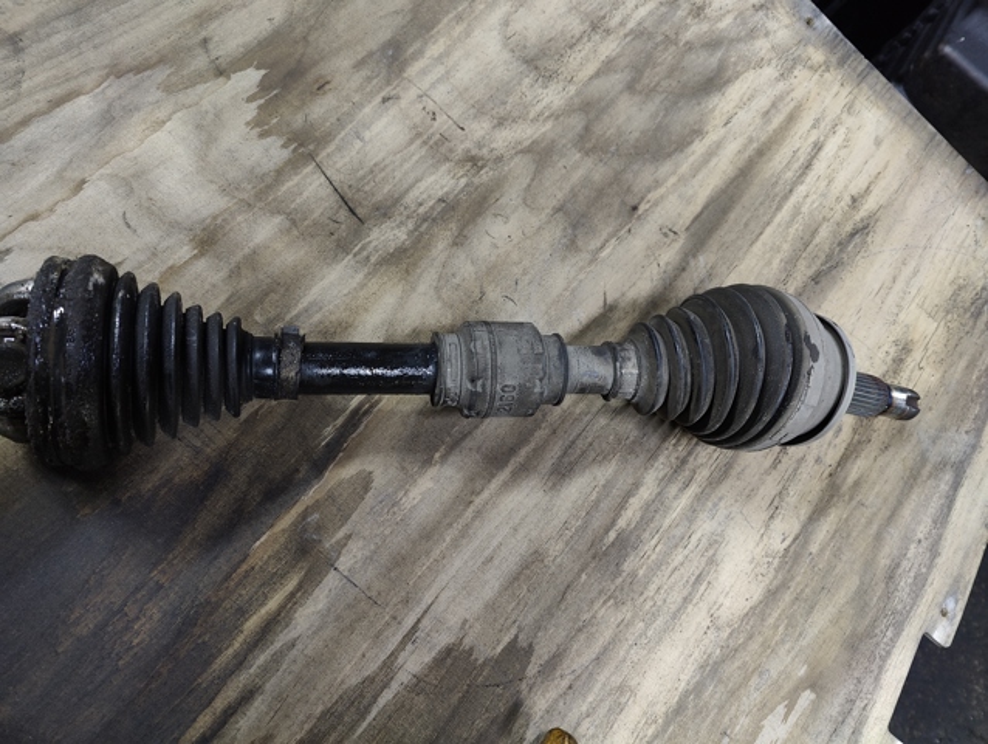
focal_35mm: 23
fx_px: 657
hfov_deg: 73.9
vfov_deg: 59.0
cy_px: 372
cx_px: 494
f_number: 1.8
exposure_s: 1/33
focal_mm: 6.06
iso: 400
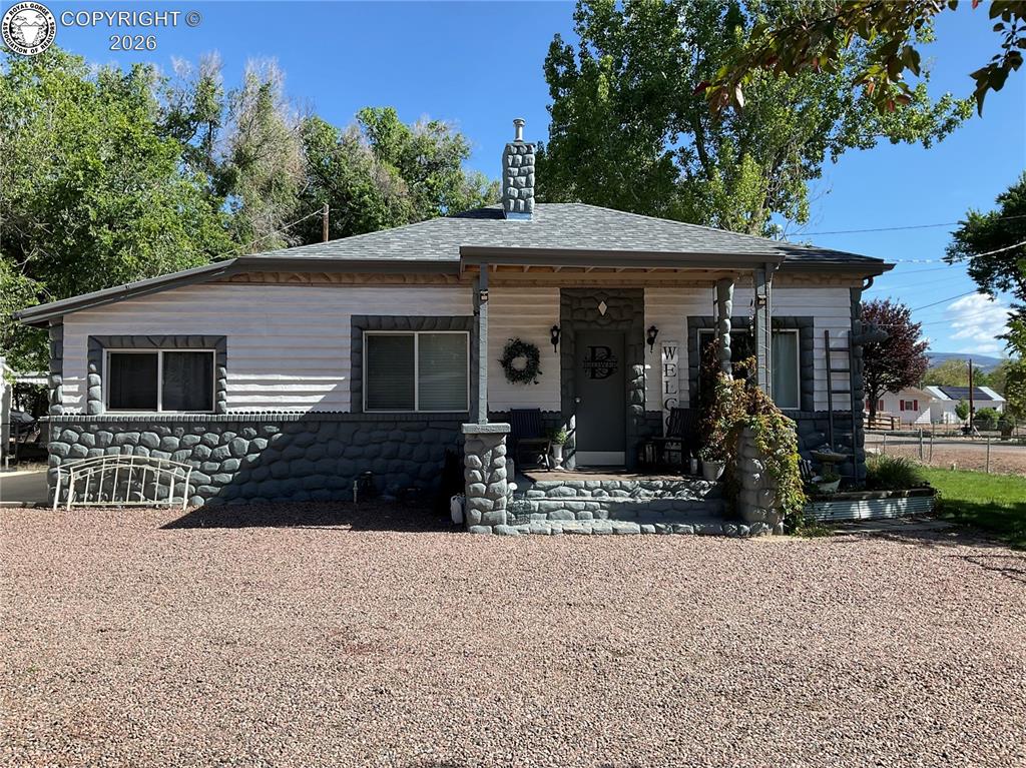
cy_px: 384
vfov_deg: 48.2
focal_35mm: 29
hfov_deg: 61.7
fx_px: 859
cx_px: 513
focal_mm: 3
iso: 16
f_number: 1.8
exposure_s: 1/1121
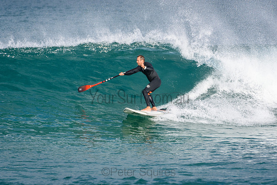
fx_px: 5772
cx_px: 138
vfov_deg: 1.8
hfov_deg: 2.7
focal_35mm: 750
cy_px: 92
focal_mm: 500
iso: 400
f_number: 5.6
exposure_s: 1/2000
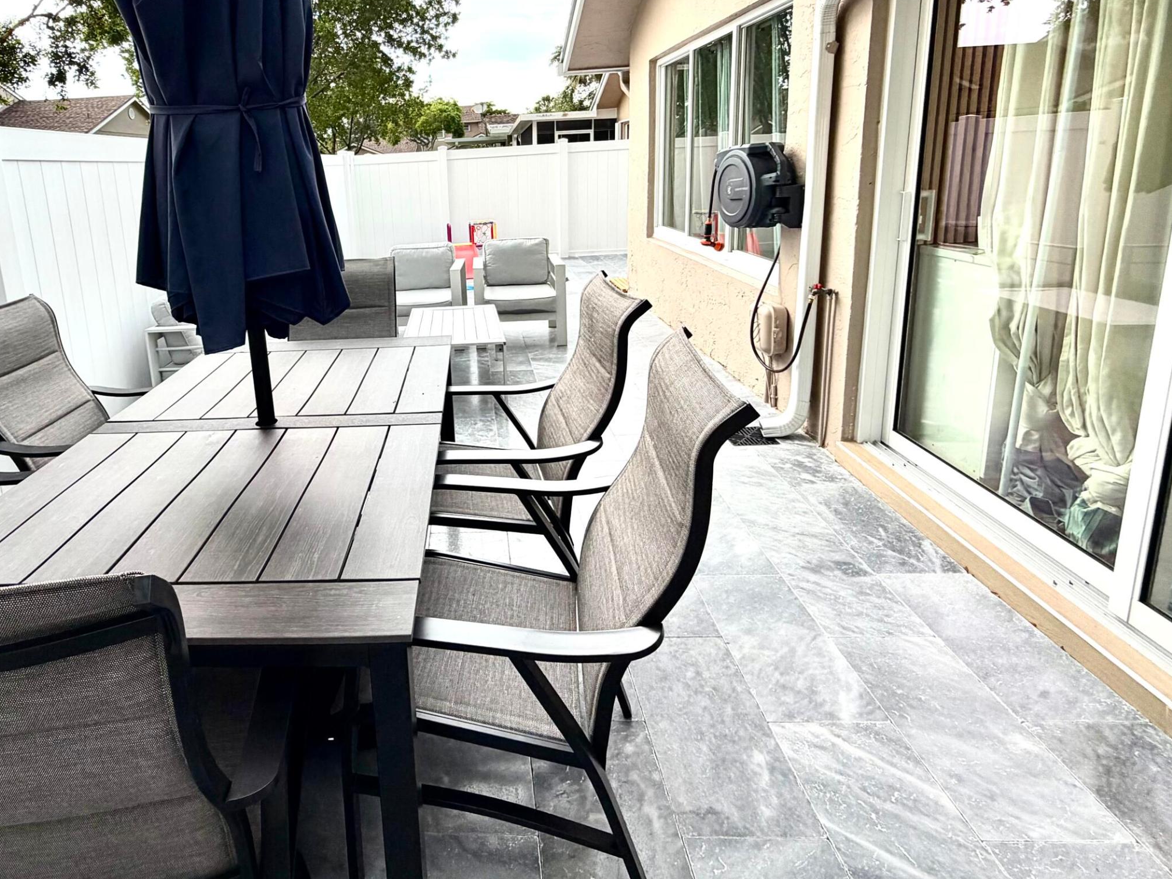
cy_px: 297
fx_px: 677
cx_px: 434
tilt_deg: -10.8
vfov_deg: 64.4
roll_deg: +3.3
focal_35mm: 20
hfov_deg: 80.1
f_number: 2.2
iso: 80
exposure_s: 1/121
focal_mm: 2.22
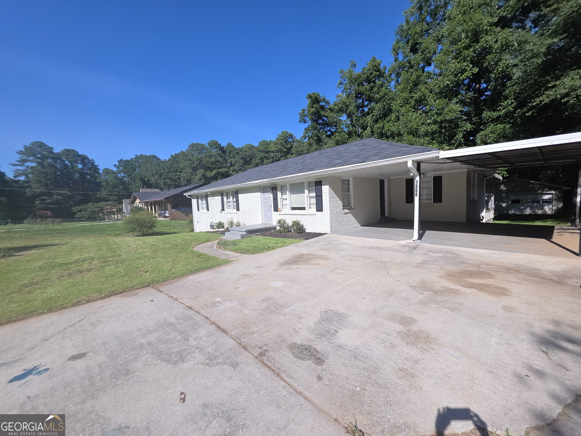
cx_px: 290
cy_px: 218
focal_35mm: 13
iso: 20
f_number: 1.9
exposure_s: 1/825
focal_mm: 2.2
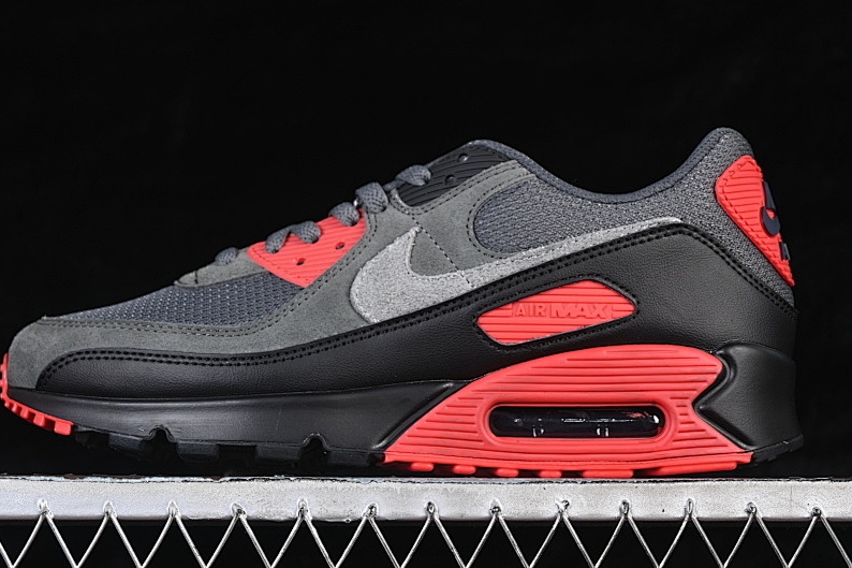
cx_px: 402
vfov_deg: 13.4
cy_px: 237
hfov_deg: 20.0
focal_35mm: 102
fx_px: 2413
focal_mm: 50
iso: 160
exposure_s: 1/60
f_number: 6.3
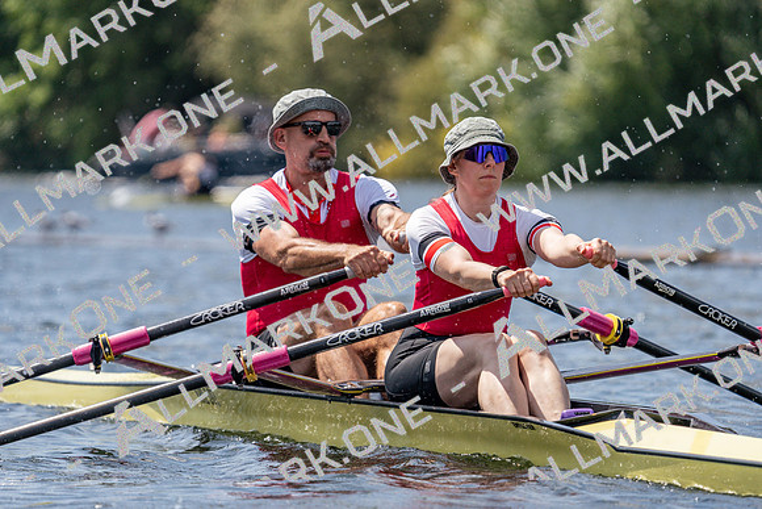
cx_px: 381
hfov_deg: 5.2
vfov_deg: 3.5
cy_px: 254
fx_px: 8341
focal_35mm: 394
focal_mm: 394
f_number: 6.3
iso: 320
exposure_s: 1/2000
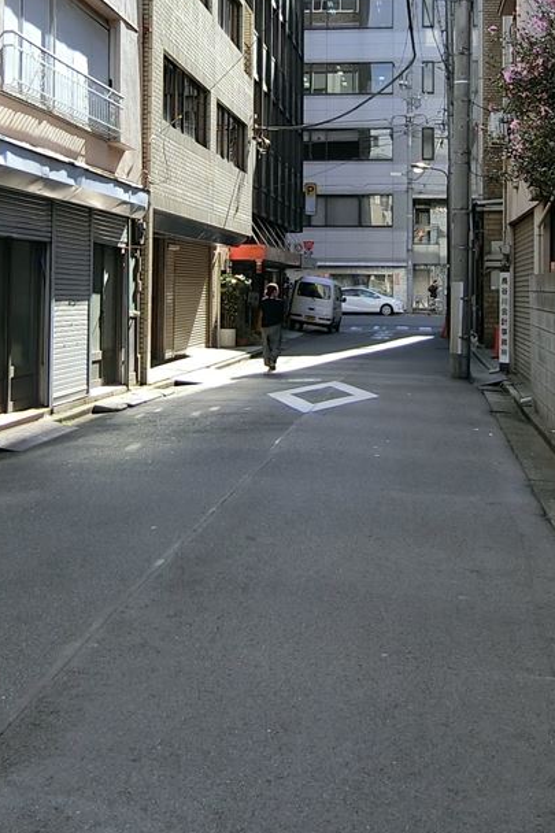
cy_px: 262
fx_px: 1203
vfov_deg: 37.7
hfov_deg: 26.0
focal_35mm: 52
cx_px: 292
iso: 80
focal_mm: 4.06
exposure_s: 1/320
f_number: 2.7
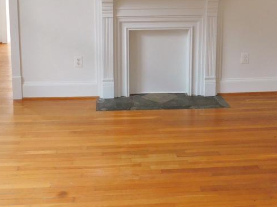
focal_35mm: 48
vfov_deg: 28.9
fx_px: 384
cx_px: 132
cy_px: 15
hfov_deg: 39.7
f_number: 3
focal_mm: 4
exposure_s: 1/30
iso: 180
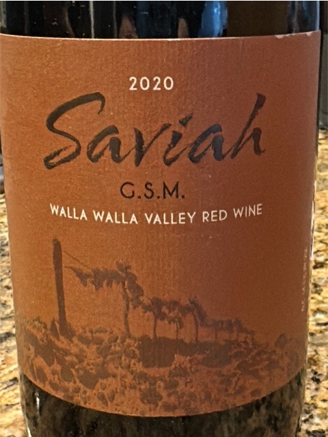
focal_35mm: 31
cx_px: 164
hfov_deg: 45.4
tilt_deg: -17.9
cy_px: 218
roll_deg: +0.6
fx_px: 392
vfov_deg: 58.4
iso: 1000
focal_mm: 2.22
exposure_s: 1/40
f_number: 2.2
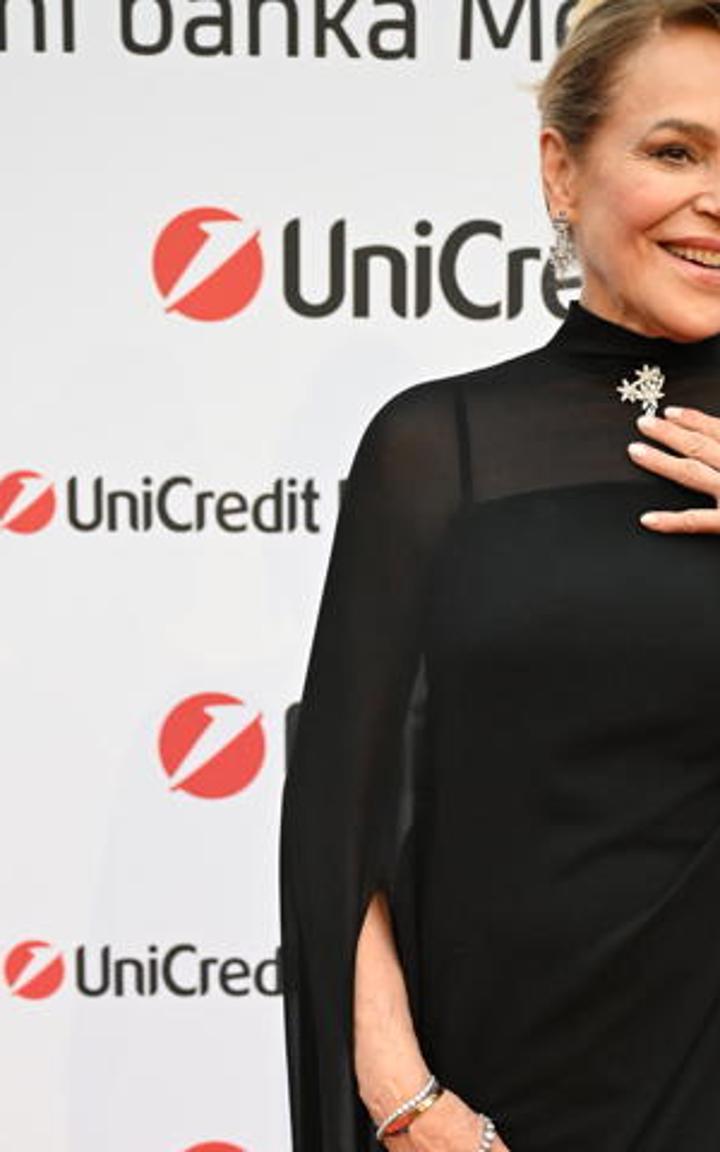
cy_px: 1069
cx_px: 533
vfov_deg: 20.1
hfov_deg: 12.9
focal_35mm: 101
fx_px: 3171
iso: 2500
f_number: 3.5
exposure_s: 1/1000
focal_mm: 46
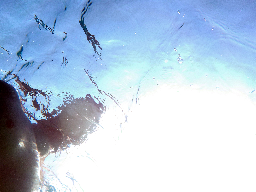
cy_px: 96
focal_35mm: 30
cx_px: 128
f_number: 3.3
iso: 125
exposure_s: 1/1000
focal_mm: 4.1
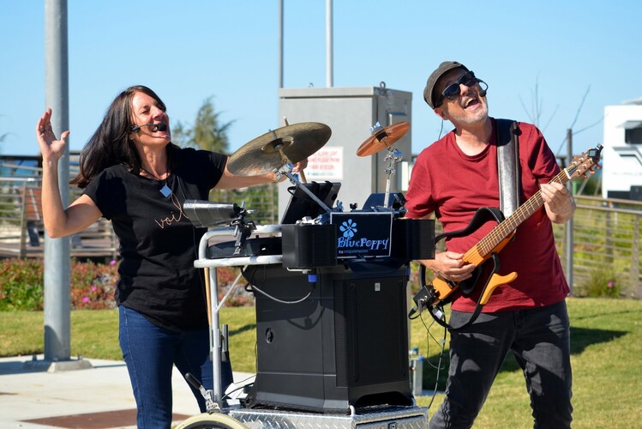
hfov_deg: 21.9
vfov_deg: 14.7
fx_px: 1659
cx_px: 321
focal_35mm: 93
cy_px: 214
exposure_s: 1/800
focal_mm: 62
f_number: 7.1
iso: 200
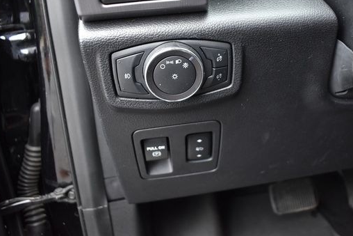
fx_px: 333
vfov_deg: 38.8
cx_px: 213
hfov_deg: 55.4
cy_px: 96
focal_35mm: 34
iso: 800
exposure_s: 1/200
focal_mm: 18
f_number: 3.5
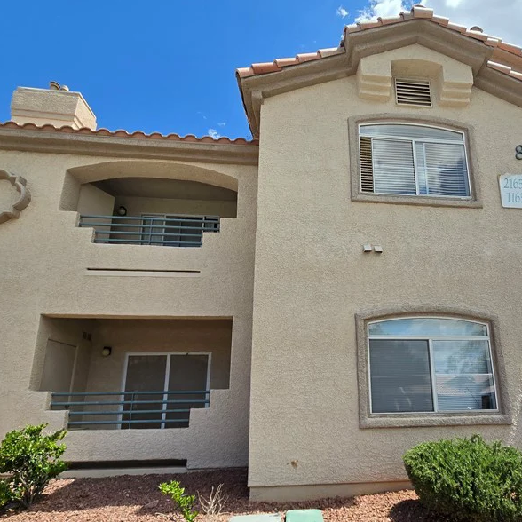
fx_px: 341
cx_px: 330
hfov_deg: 73.4
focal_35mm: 20
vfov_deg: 74.1
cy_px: 311
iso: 50
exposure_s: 1/3092
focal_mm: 2.2
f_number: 2.2
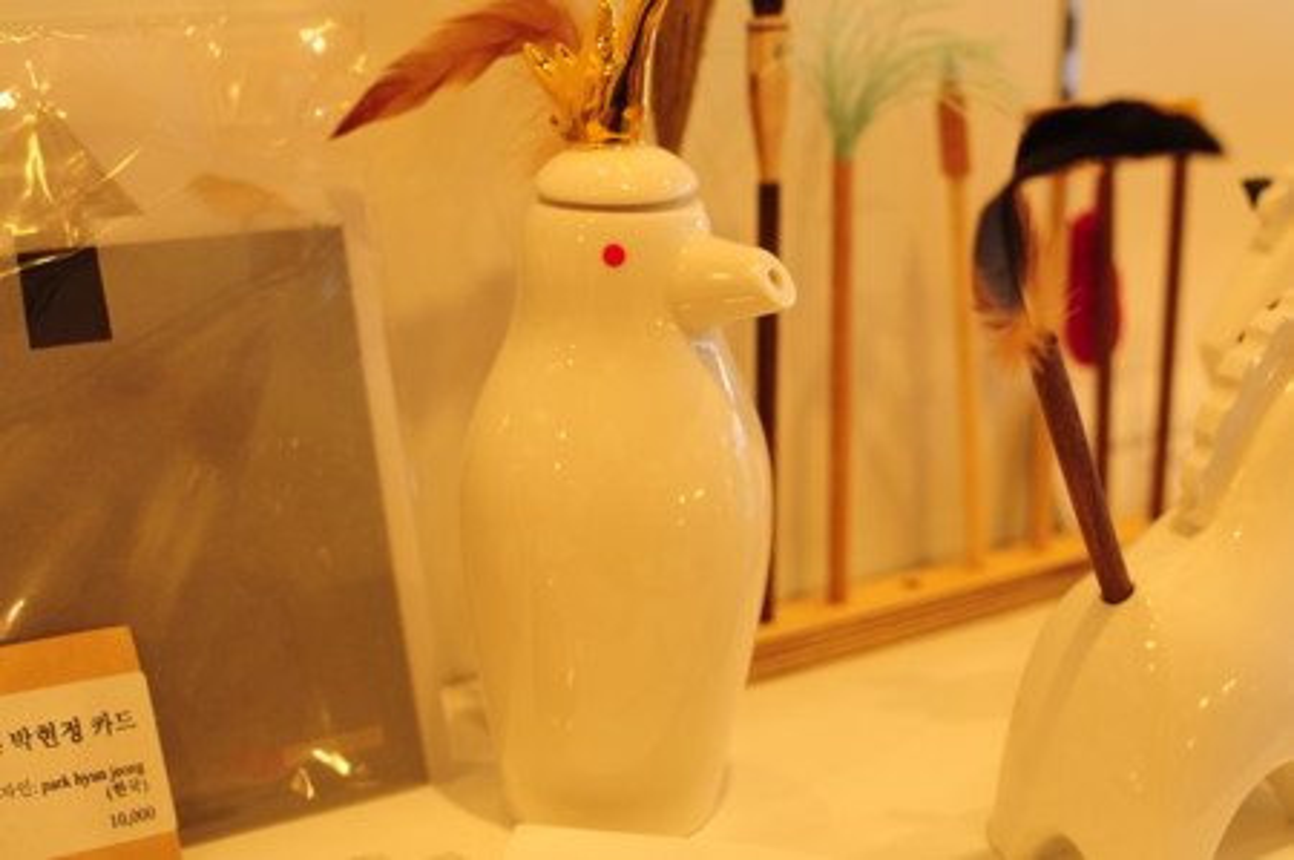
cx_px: 647
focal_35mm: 52
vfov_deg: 25.7
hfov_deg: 37.9
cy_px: 430
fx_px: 1885
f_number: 3.5
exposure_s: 1/60
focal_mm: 35
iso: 400
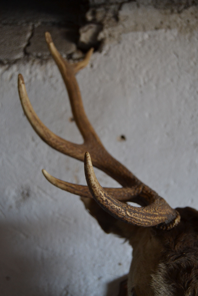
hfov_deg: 38.4
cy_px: 148
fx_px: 285
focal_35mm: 34
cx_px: 99
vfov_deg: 55.1
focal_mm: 23
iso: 900
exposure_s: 1/60
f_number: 3.8
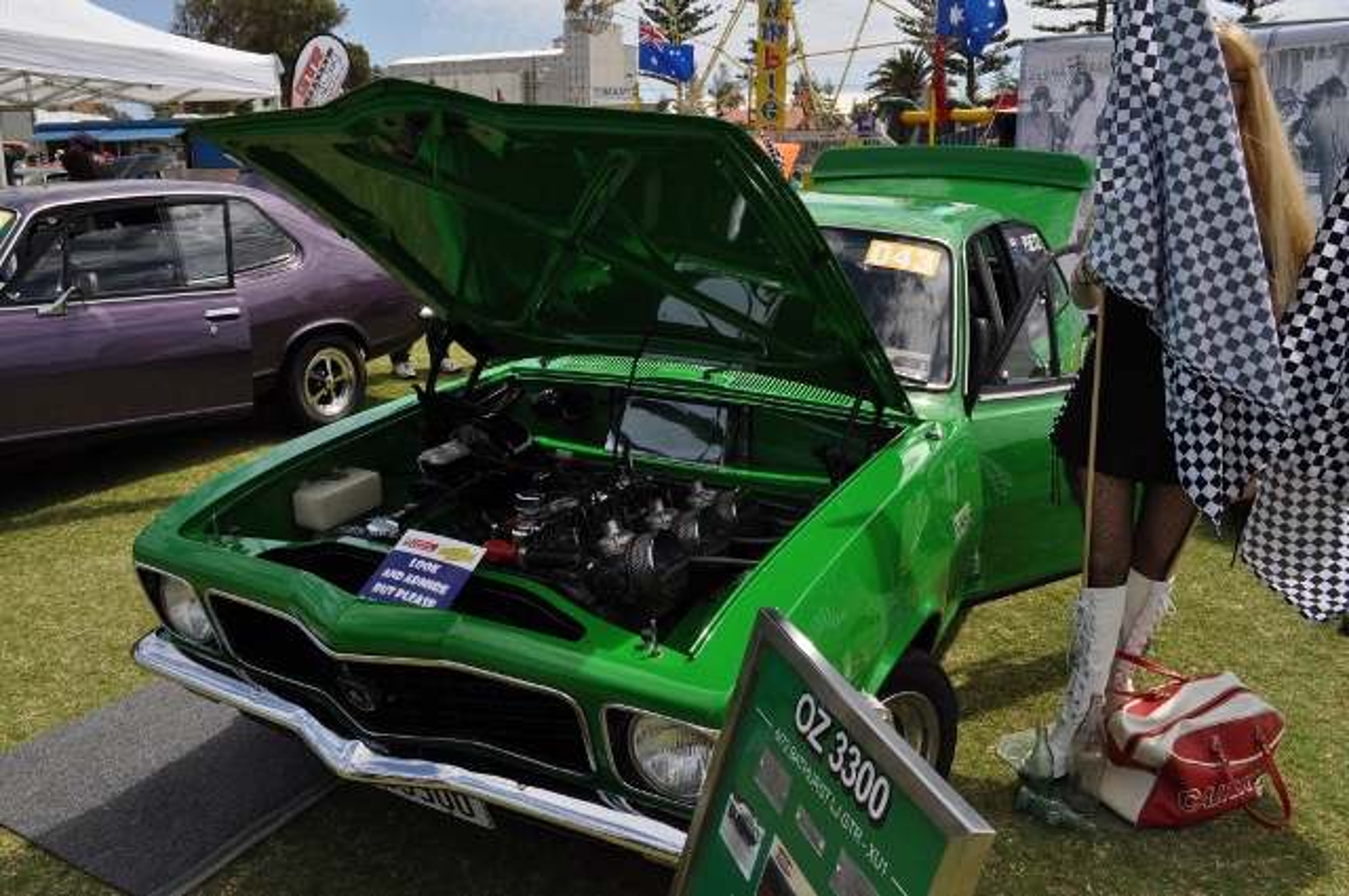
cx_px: 674
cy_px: 448
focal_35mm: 27
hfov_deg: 67.4
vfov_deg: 47.8
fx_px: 1010
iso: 500
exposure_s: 1/640
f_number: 13
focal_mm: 18
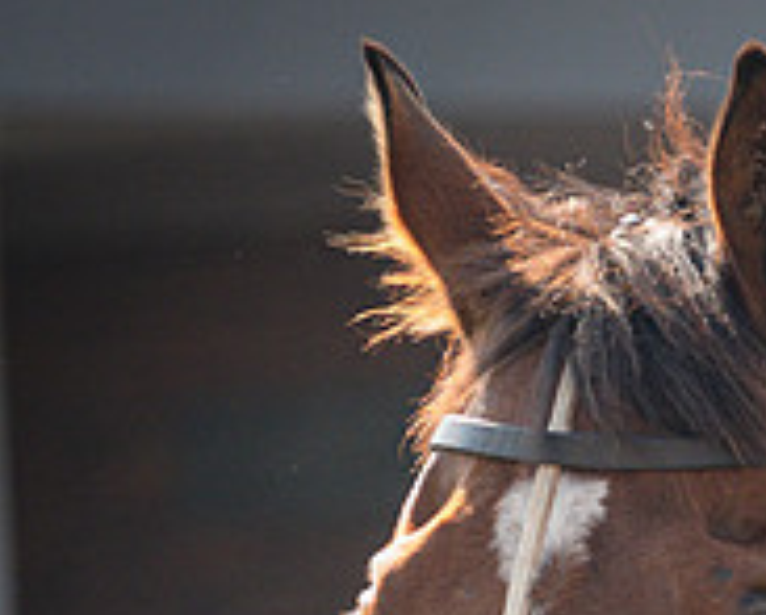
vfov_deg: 1.9
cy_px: 595
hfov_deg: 2.3
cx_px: 1157
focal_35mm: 828
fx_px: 18801
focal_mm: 135
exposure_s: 1/1400
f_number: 4
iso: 800
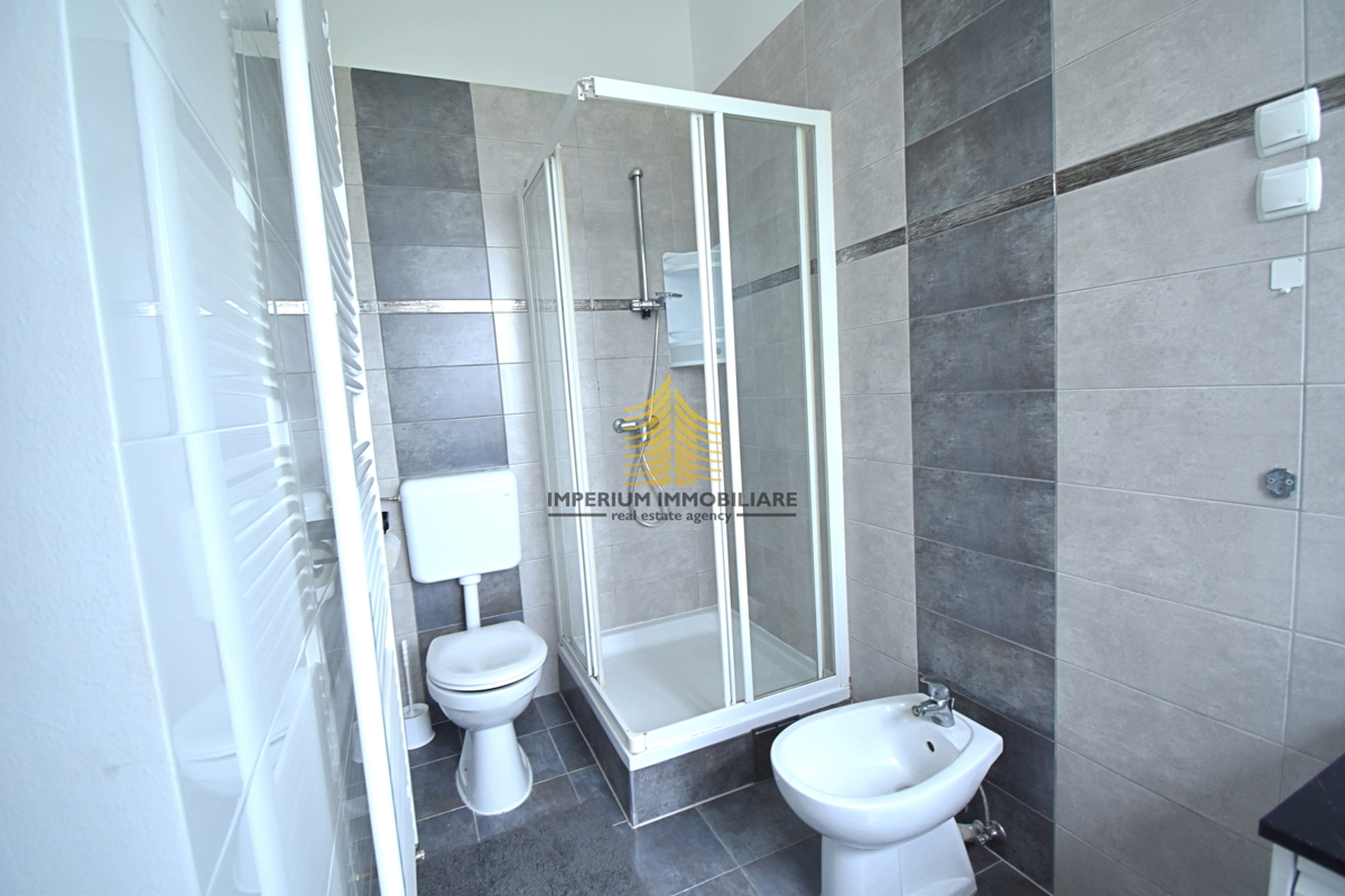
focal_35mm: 15
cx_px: 672
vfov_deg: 77.3
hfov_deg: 100.4
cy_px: 448
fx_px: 560
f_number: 4.5
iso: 450
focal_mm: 10
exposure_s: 1/30
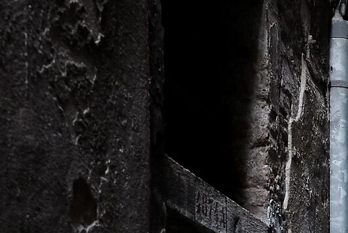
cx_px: 528
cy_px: 475
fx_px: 1393
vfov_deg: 9.0
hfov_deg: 13.4
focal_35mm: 144
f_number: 3.2
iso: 800
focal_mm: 21.4
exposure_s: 1/180
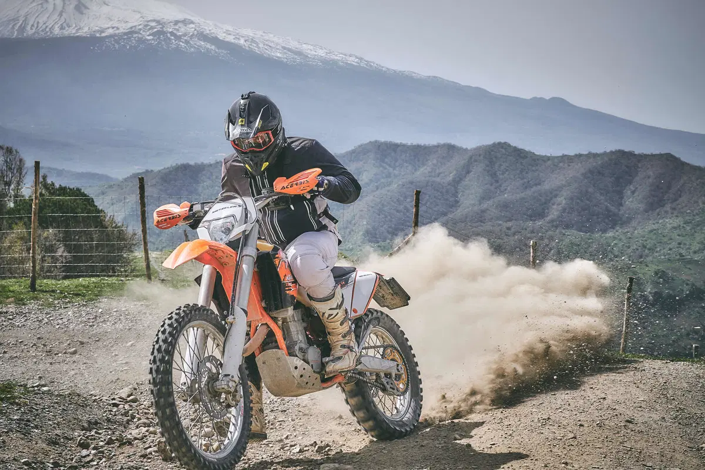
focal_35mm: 50
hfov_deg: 39.6
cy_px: 235
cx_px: 352
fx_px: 979
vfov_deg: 27.0
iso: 320
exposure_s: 1/1250
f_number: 6.4
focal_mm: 33.2
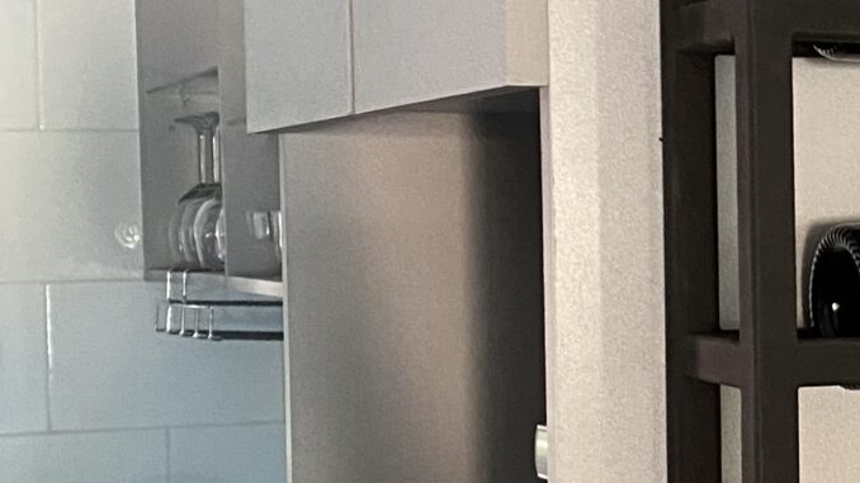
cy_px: 346
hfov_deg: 18.6
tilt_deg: -2.7
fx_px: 2439
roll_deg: +1.1
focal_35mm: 107
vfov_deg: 11.3
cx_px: 1117
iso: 640
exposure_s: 1/30
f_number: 1.8
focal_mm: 4.25
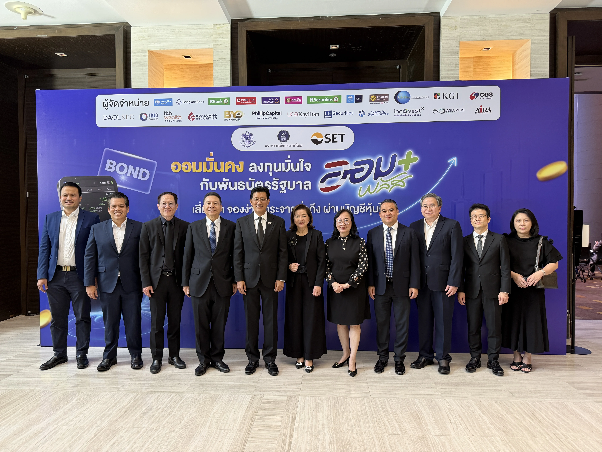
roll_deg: +0.2
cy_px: 226
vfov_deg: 56.8
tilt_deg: -0.5
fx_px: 417
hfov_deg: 71.6
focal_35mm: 24
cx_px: 301
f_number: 1.78
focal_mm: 6.76
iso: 200
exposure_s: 1/50
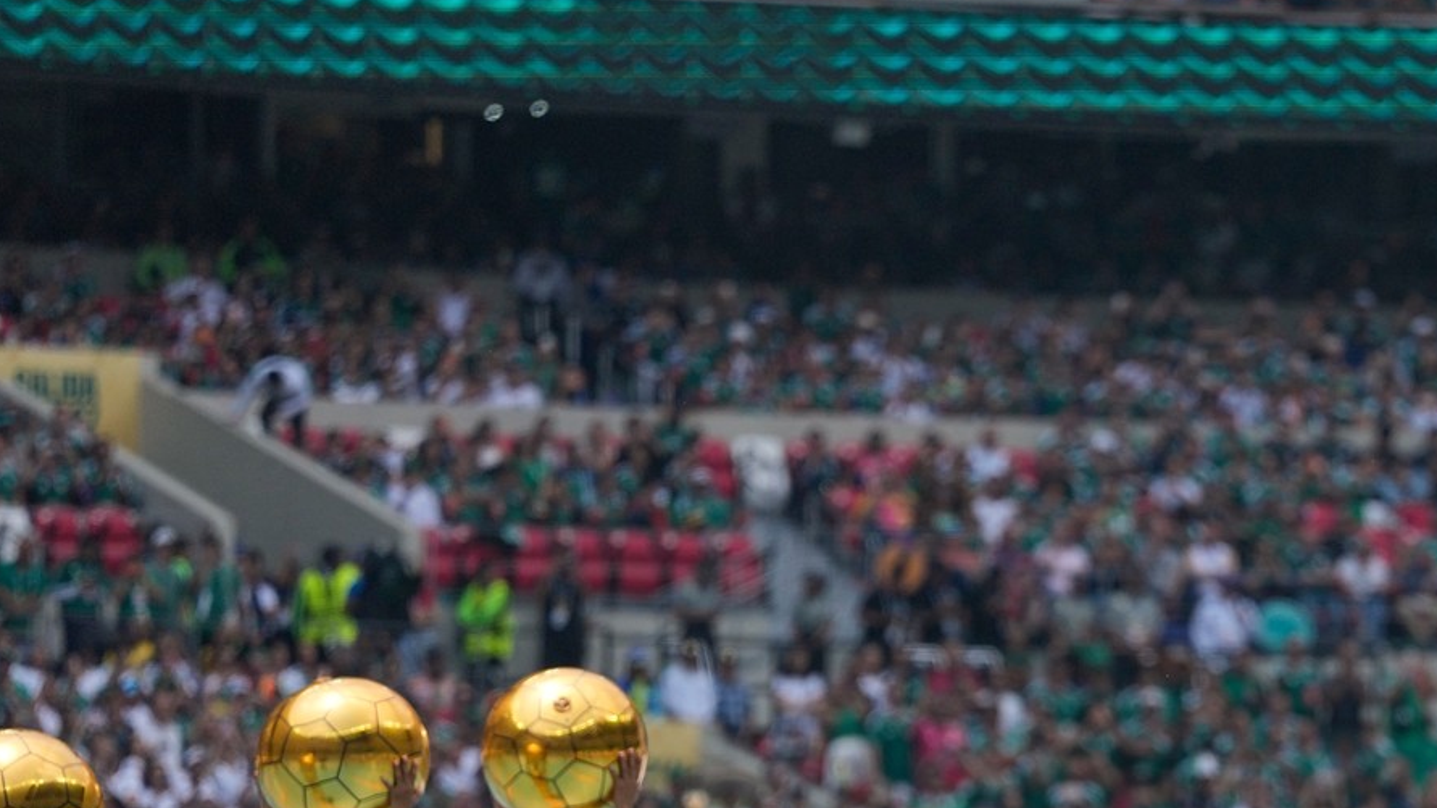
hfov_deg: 5.1
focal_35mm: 423
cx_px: 1210
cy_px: 685
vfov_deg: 2.9
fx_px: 16116
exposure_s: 1/10000
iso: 400
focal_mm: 200
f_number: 2.8
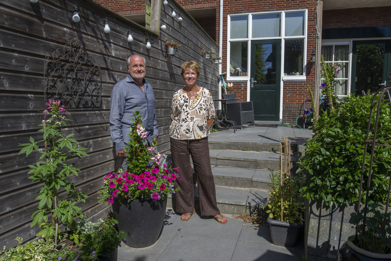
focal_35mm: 29
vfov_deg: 45.0
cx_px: 196
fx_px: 315
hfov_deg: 63.6
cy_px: 130
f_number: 13
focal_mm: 29
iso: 640
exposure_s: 1/640
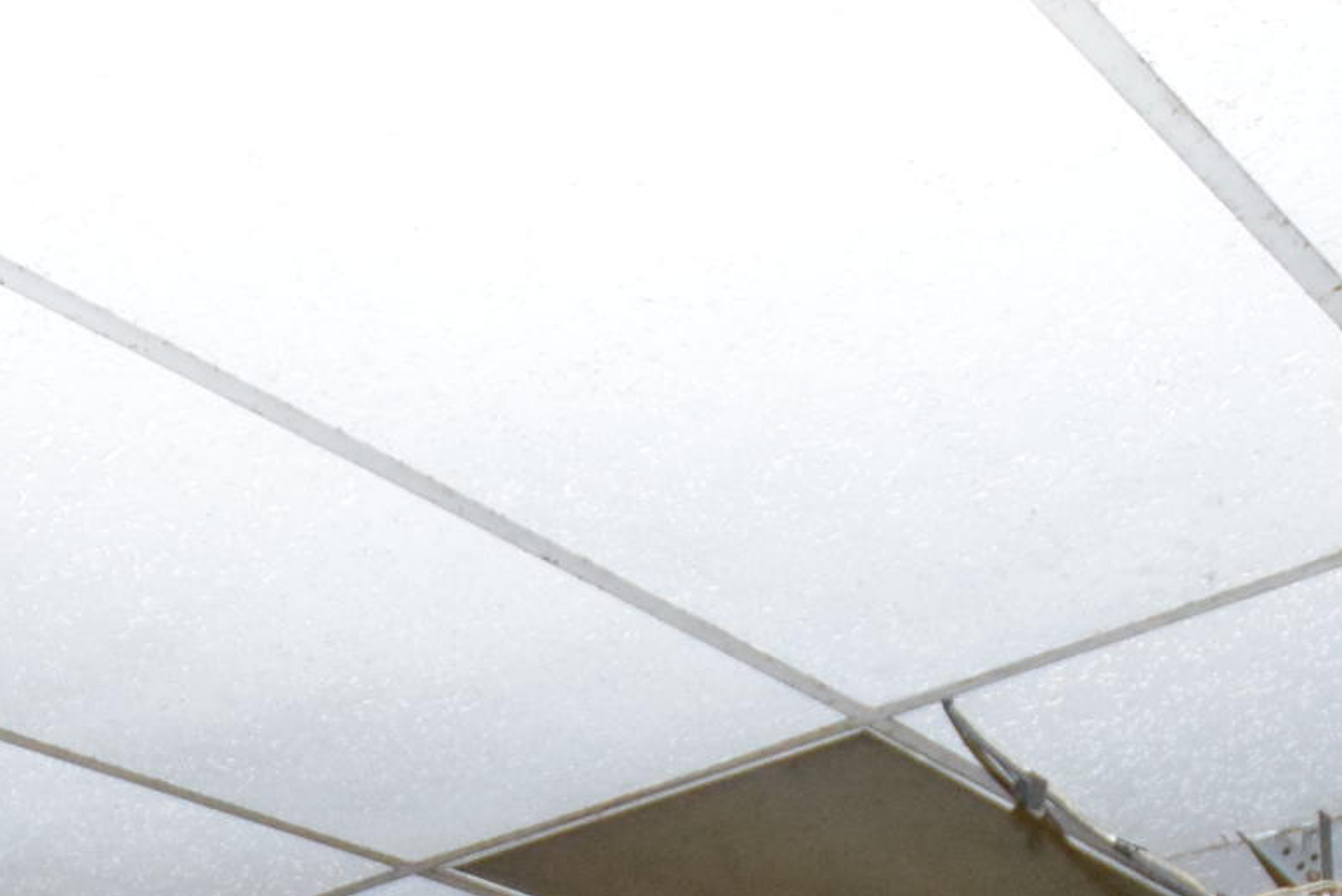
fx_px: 2163
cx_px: 525
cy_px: 1711
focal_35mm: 58
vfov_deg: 17.7
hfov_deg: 34.3
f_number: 3.5
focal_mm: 10
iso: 2800
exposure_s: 1/60
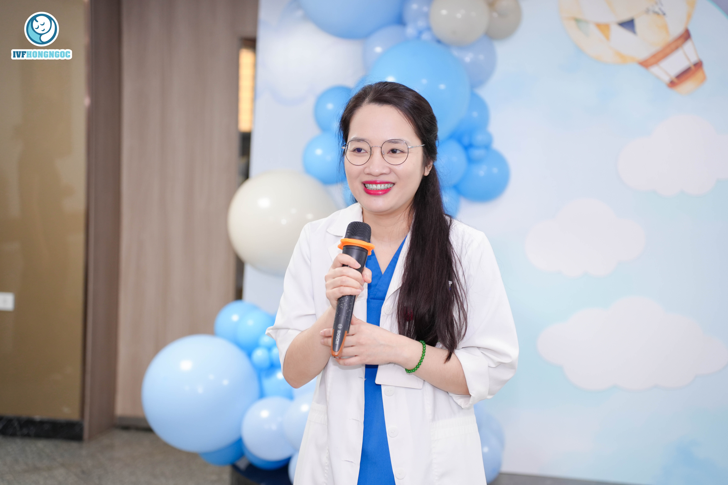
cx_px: 364
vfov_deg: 20.6
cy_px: 242
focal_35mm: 66
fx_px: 1335
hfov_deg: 30.5
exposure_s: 1/125
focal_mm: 66
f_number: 2.8
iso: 800
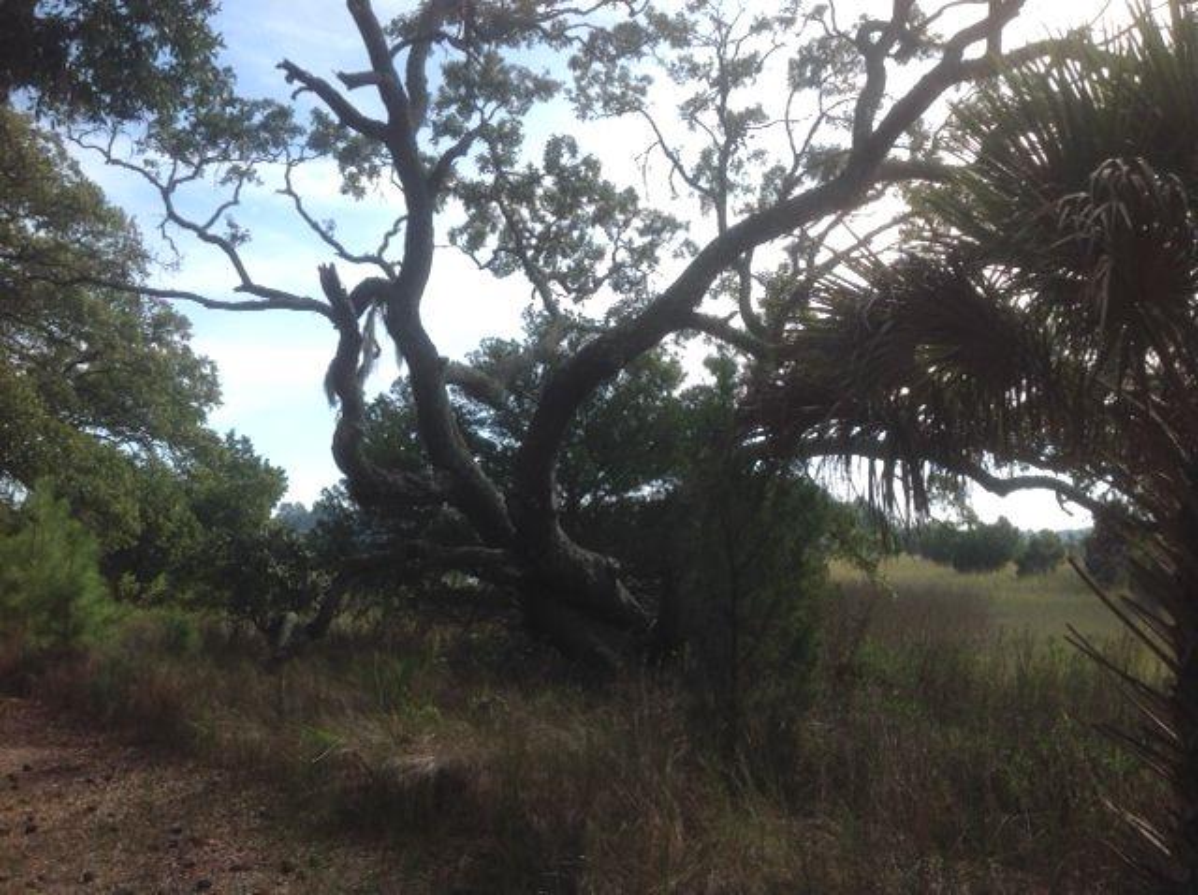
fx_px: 1209
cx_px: 599
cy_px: 448
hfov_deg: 52.7
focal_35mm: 35
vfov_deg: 40.6
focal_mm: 4.28
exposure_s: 1/1259
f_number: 2.4
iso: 50
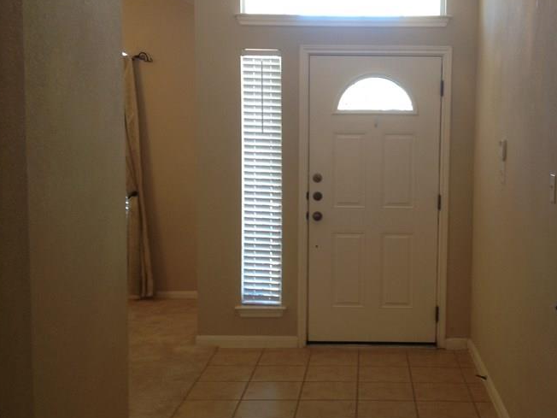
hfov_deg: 34.7
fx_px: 885
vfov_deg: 26.6
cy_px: 197
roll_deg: +0.4
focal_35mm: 55
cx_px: 358
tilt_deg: -7.8
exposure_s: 1/30
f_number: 2.4
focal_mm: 4.28
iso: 50
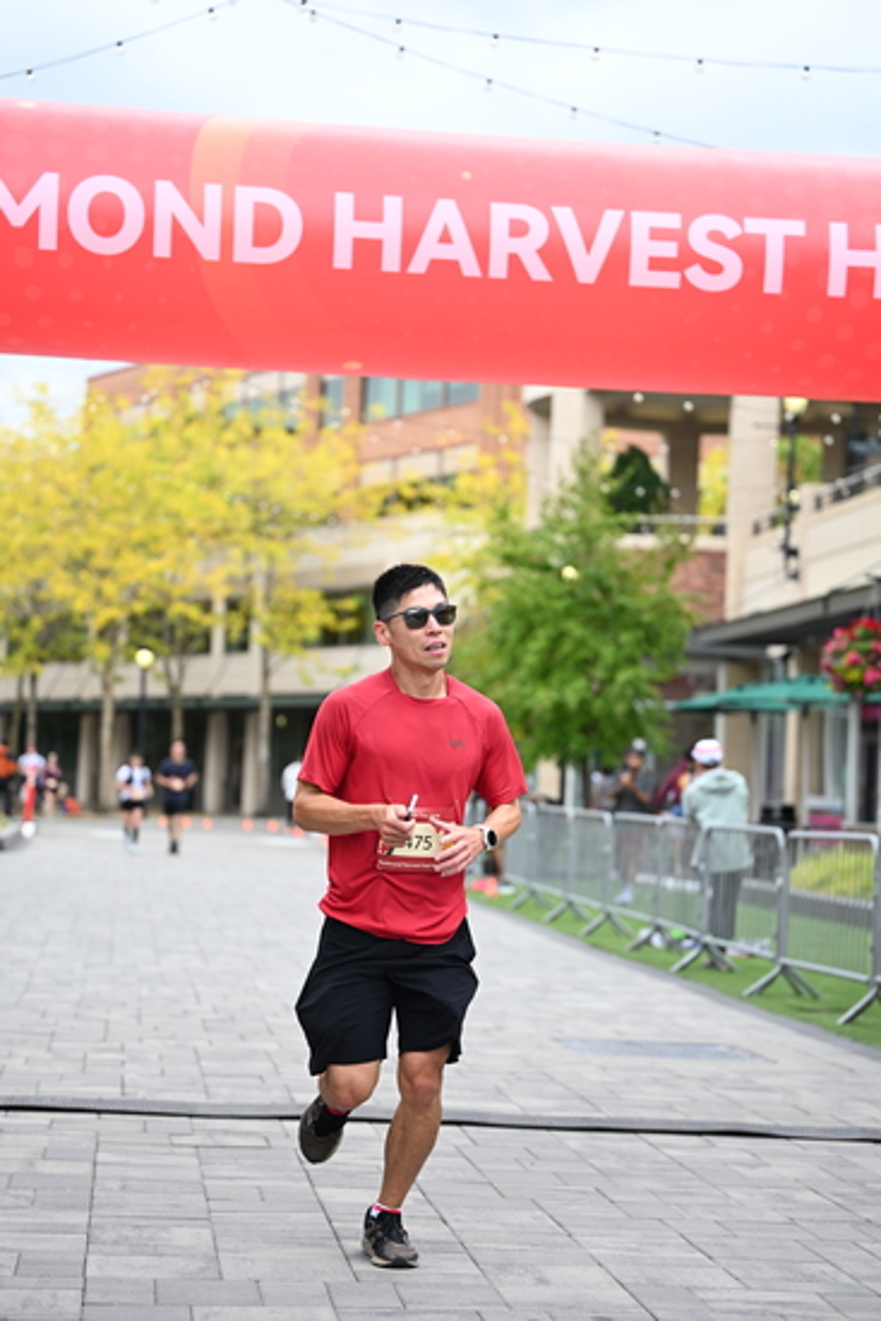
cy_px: 660
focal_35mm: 77
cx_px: 440
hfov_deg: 17.7
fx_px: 2825
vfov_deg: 26.3
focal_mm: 77
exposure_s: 1/2000
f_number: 2.8
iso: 640
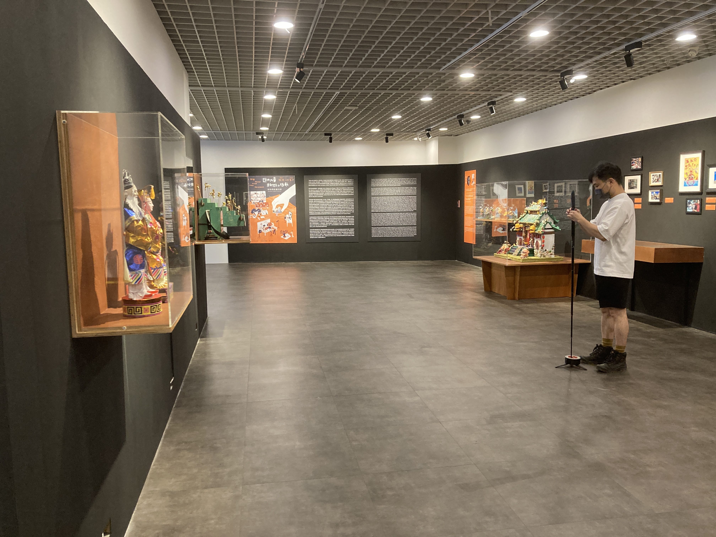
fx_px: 579
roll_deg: +0.2
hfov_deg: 63.4
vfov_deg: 49.7
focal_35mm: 28
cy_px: 268
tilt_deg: -5.3
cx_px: 358
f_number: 1.8
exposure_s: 1/40
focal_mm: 3.99
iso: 250
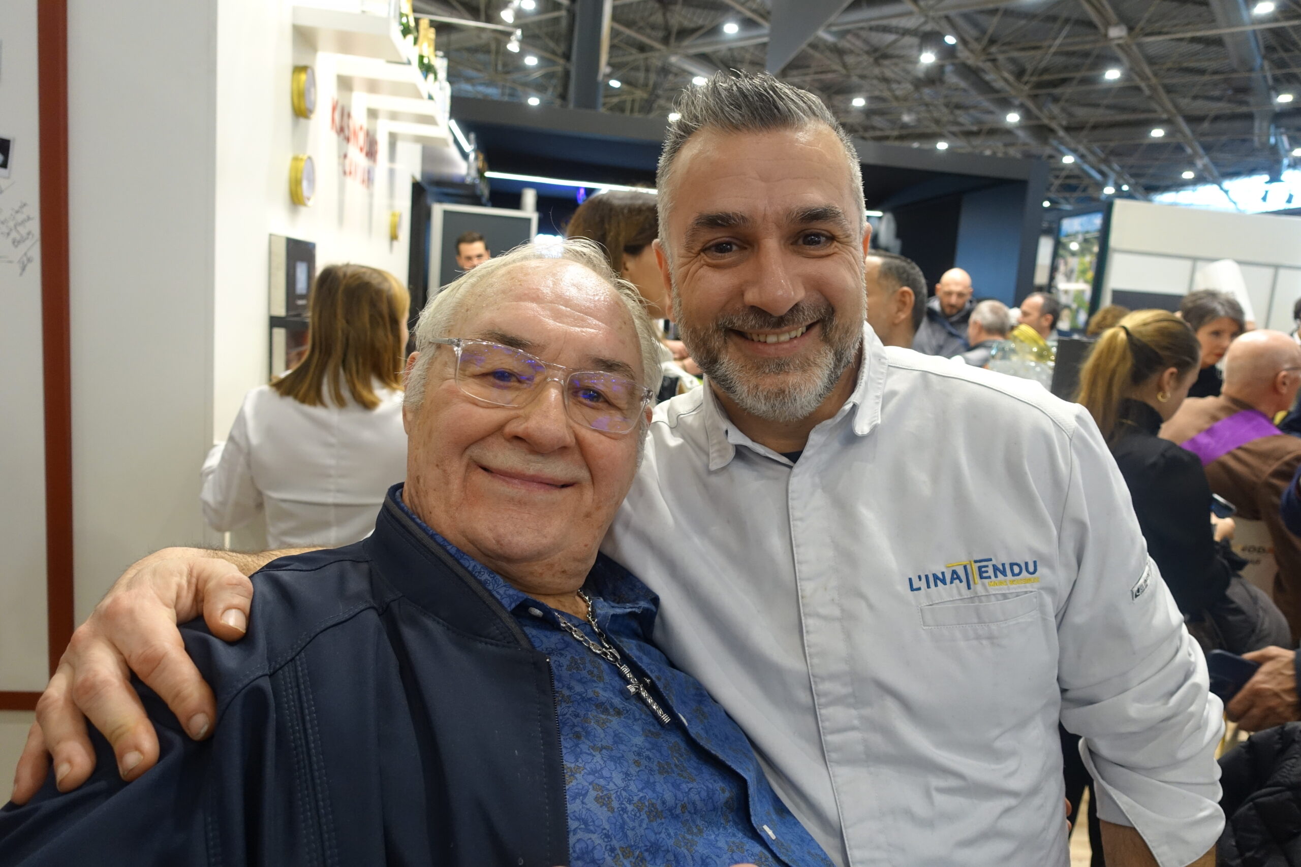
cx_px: 650
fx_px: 867
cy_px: 434
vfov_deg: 53.1
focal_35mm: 24
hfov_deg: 73.7
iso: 640
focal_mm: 8.8
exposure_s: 1/160
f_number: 2.5
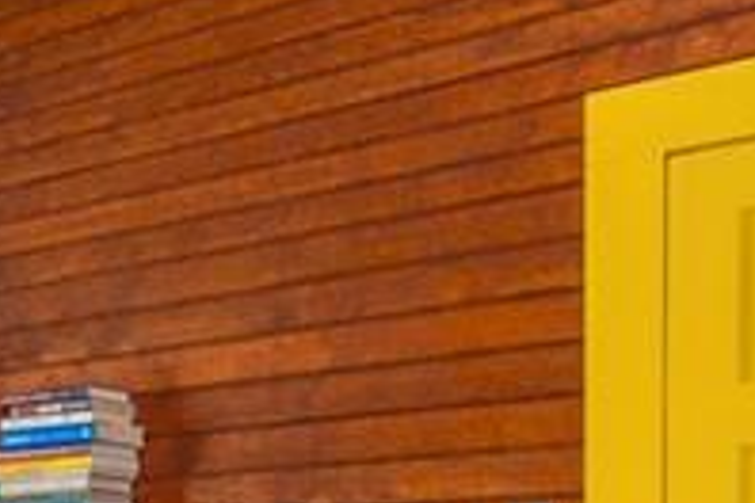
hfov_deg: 19.4
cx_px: -458
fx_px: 1845
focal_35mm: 88
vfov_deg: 14.9
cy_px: 642
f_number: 8
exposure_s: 1/60
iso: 400
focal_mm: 17
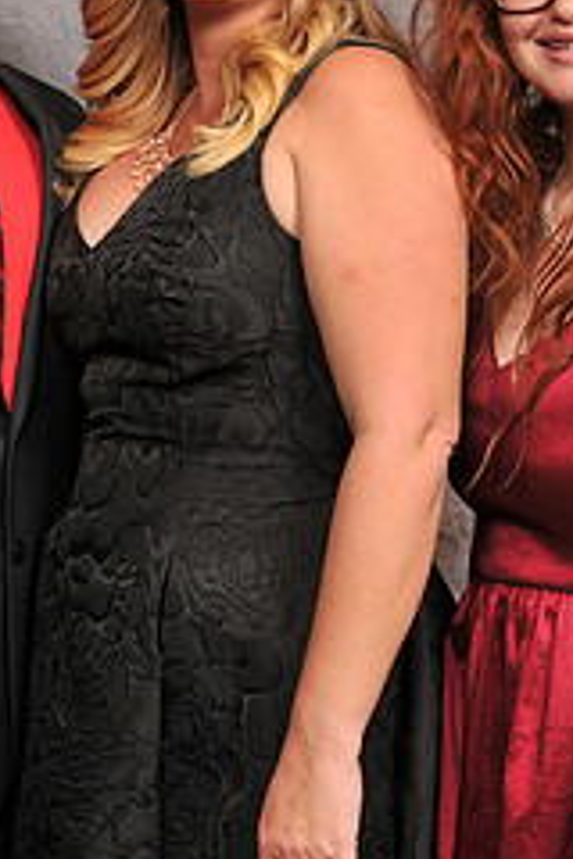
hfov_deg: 14.3
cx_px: 0
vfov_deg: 21.6
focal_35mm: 94
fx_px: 2244
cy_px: 270
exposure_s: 1/125
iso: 200
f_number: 5.6
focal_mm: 26
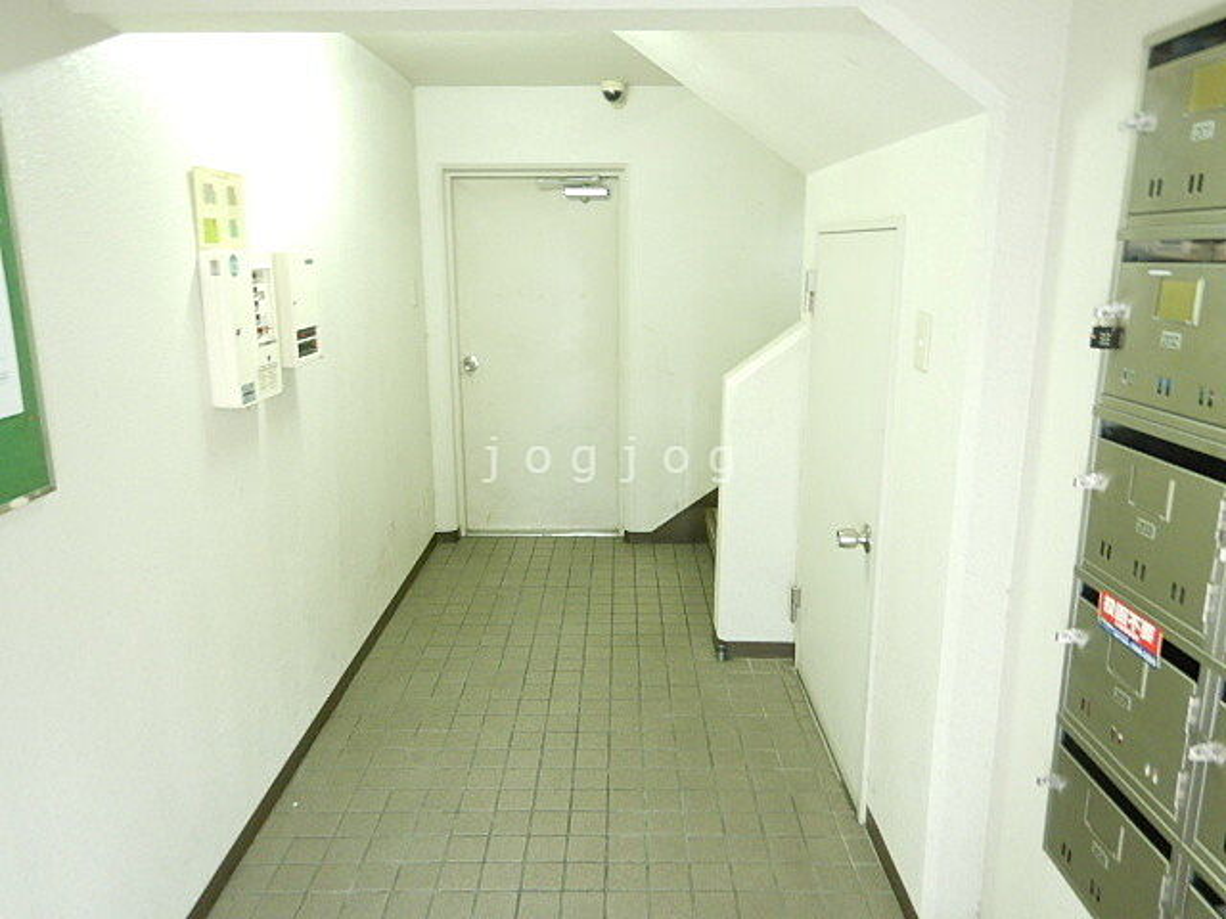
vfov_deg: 56.8
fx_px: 850
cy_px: 460
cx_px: 613
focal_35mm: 24
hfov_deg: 71.6
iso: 400
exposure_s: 1/10
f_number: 2.8
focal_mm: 4.3
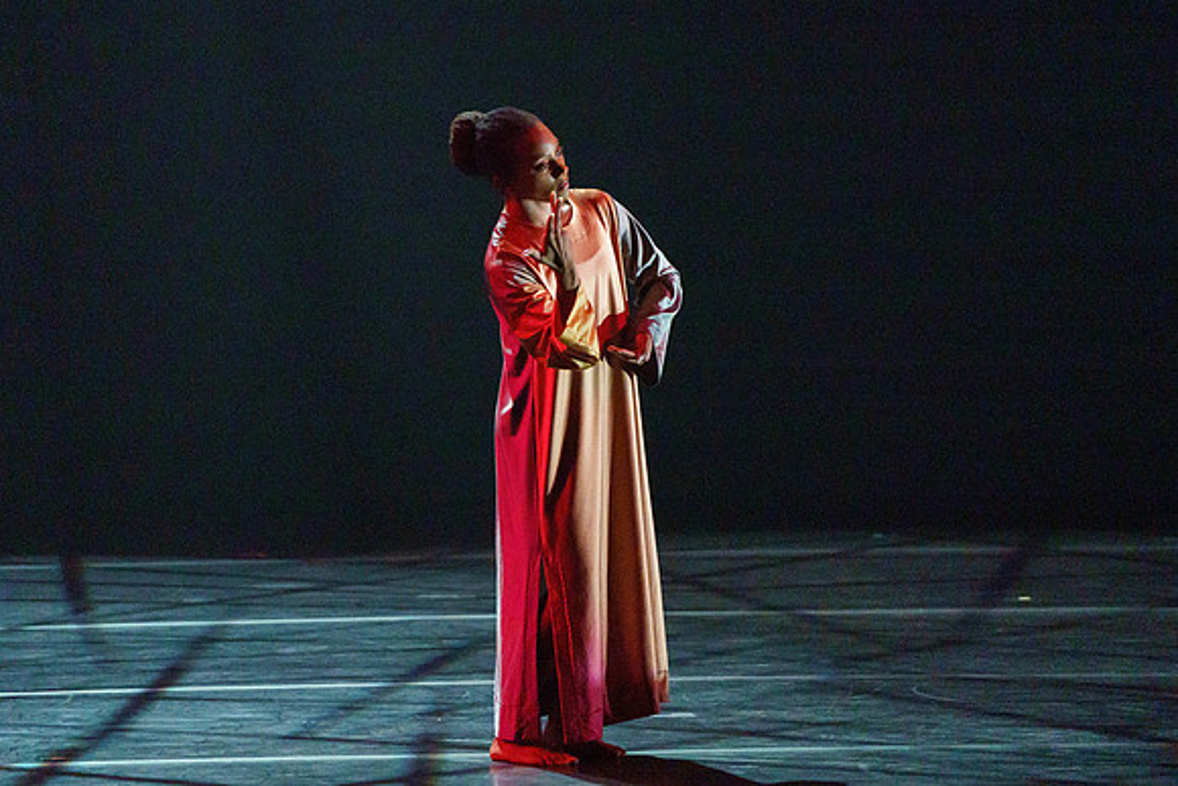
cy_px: 334
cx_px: 562
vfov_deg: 2.8
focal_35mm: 485
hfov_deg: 4.2
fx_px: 15875
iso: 5000
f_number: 5.6
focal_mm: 385
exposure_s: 1/250
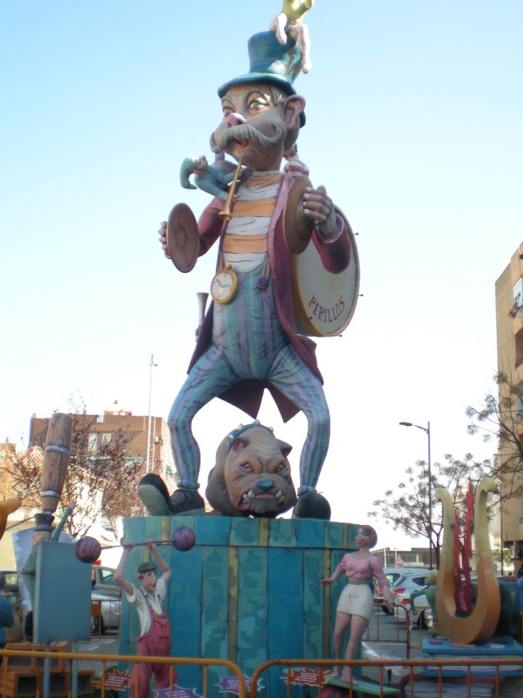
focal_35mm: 48
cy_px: 350
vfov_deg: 39.7
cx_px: 258
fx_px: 967
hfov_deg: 30.3
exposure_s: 1/223
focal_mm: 6.3
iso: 64
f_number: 3.1
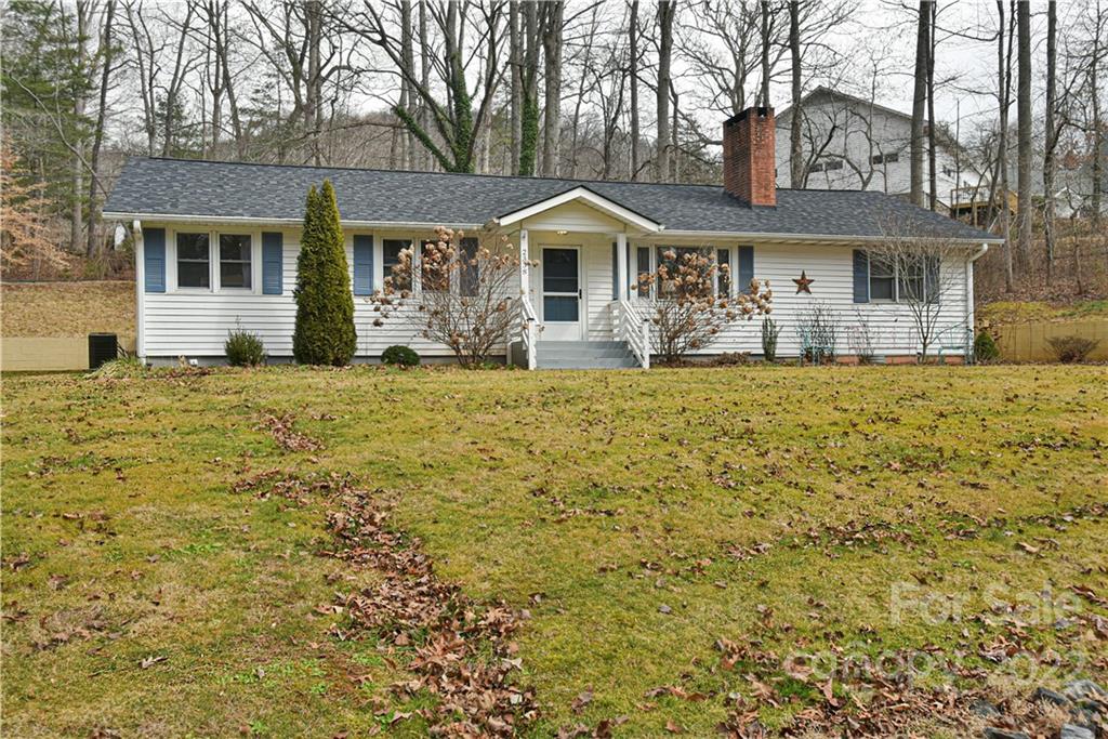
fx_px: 1047
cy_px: 370
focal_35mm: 34
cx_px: 554
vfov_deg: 38.9
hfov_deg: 55.8
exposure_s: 1/250
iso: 800
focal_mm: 34
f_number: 8
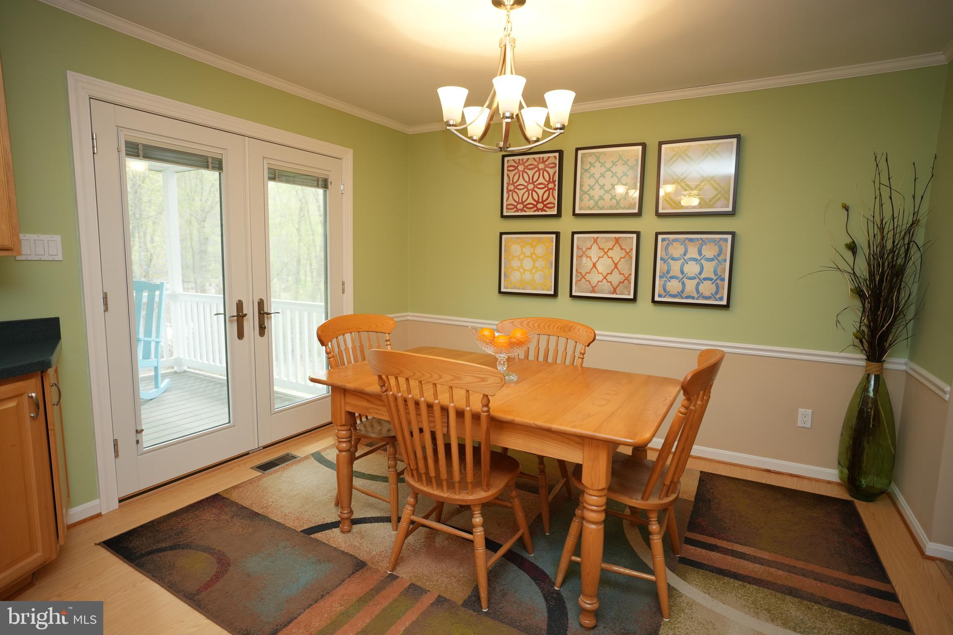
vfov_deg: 65.9
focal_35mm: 18
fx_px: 490
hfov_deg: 88.4
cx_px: 476
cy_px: 318
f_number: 2.8
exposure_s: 1/60
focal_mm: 18.5
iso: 400
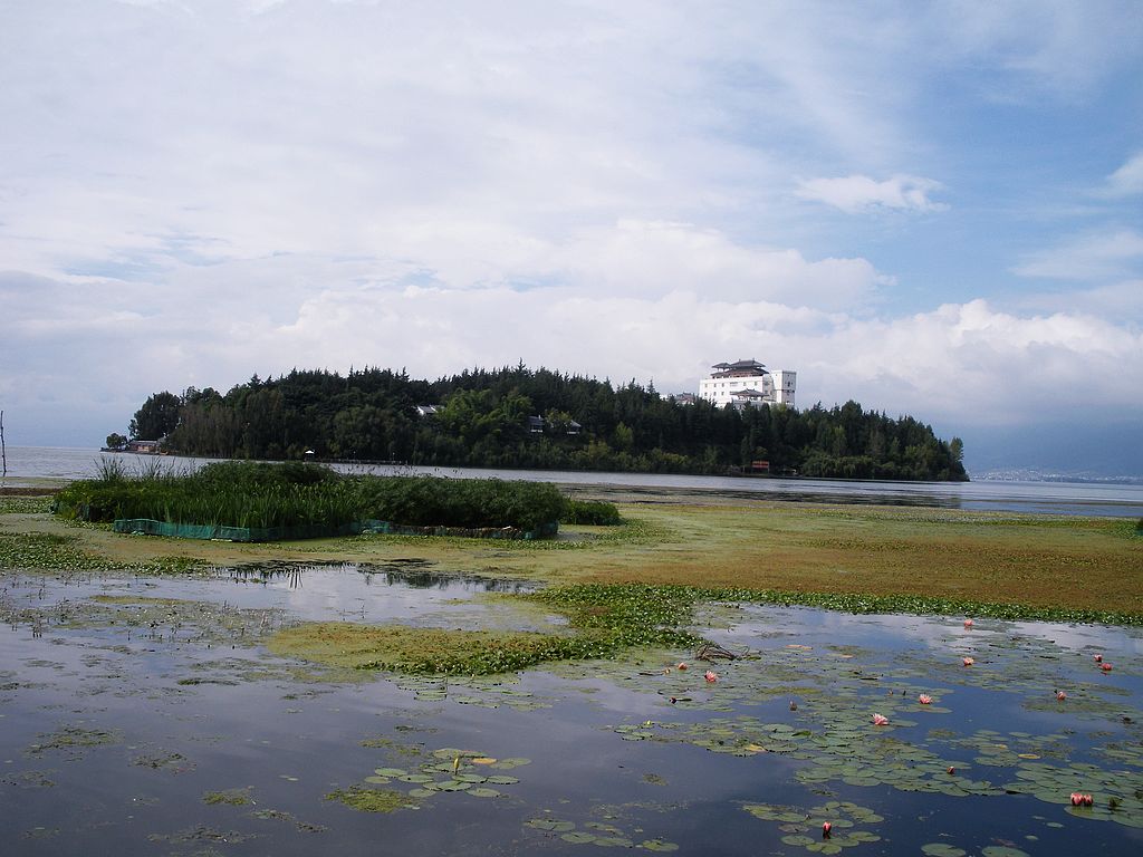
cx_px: 572
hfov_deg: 51.4
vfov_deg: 39.7
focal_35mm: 36
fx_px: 1189
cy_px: 428
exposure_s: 1/436
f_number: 5.6
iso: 64
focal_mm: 6.3
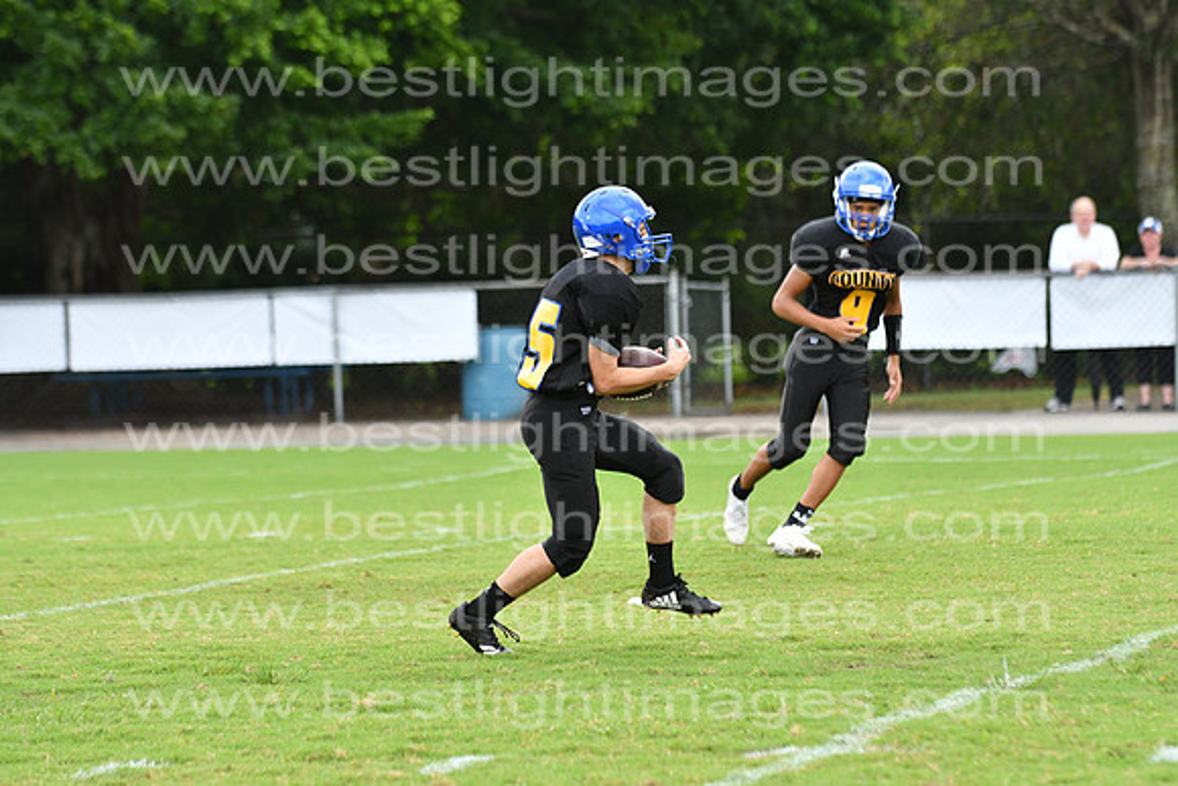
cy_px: 393
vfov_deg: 6.5
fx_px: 6873
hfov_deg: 9.8
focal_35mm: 210
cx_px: 589
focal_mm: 140
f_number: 3.5
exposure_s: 1/1600
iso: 800
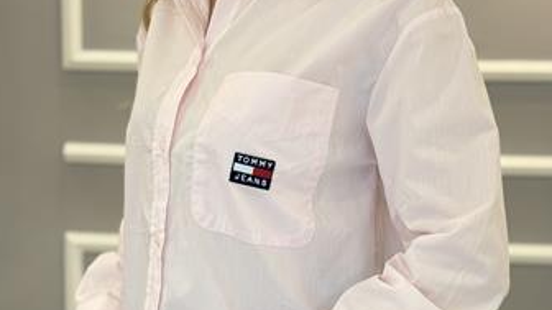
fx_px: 1186
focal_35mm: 81
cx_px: 283
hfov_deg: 26.2
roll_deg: -1.6
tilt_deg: -10.0
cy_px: 261
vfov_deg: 14.8
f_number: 1.78
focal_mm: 6.76
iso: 80
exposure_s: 1/121
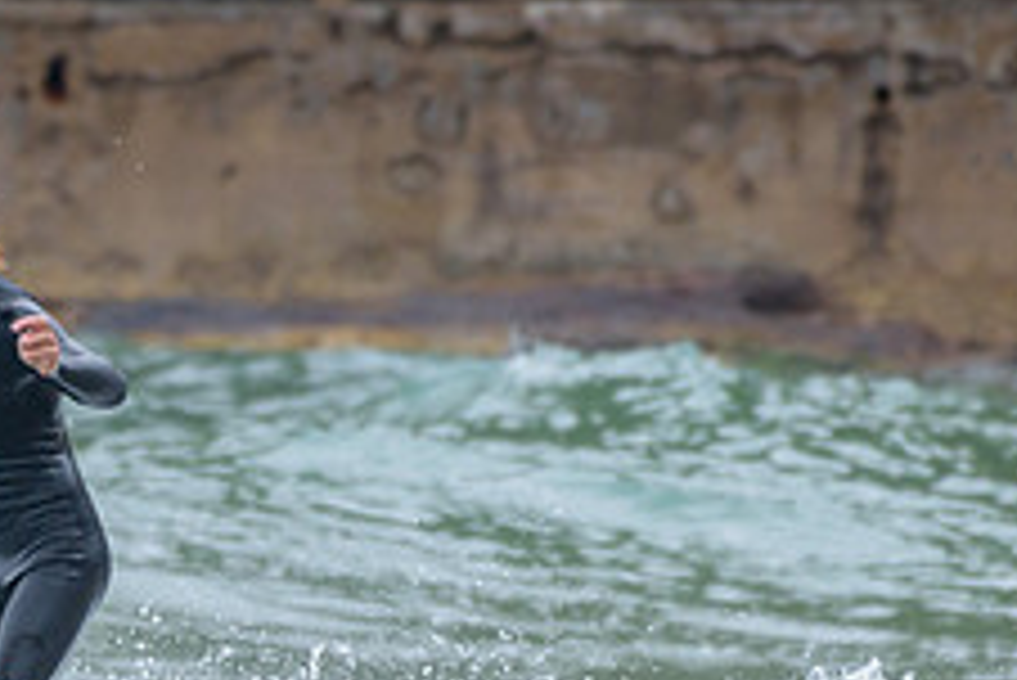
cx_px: 40
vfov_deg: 0.9
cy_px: 500
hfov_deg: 1.4
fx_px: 42711
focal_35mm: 1511
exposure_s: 1/800
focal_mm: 480
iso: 500
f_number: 5.6
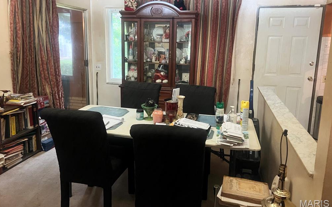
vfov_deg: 44.3
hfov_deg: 66.5
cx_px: 164
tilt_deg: -10.5
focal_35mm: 28
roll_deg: -0.2
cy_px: 84
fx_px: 253
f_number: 1.5
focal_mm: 5.7
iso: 500
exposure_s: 1/30
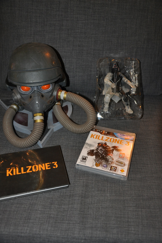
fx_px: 223
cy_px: 122
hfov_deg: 39.9
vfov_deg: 57.3
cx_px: 81
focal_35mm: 33
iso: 800
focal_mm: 22
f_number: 3.8
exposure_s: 1/60
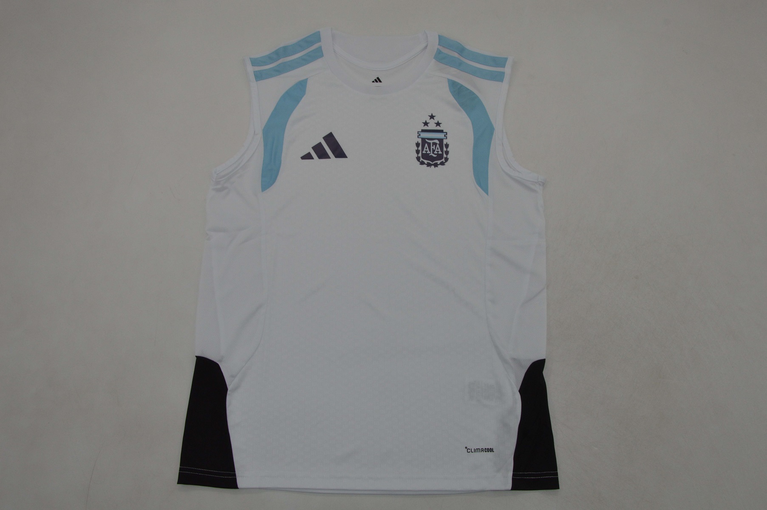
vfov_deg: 39.9
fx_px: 702
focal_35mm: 33
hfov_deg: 57.3
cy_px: 255
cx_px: 384
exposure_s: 1/200
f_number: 14
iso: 400
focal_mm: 22
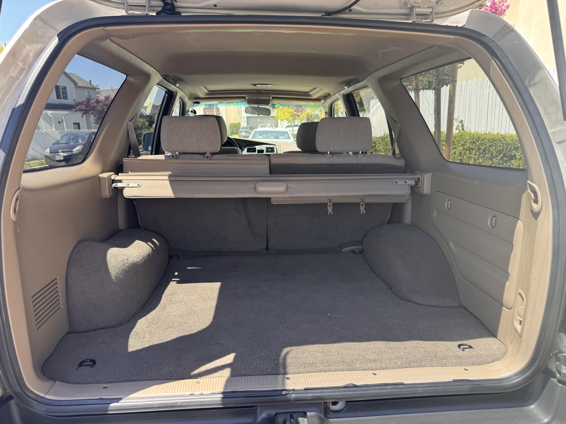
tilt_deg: -13.3
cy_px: 212
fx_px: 392
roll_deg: +1.3
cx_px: 283
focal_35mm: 24
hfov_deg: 71.6
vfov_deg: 56.8
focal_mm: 6.76
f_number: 1.78
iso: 80
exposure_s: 1/394
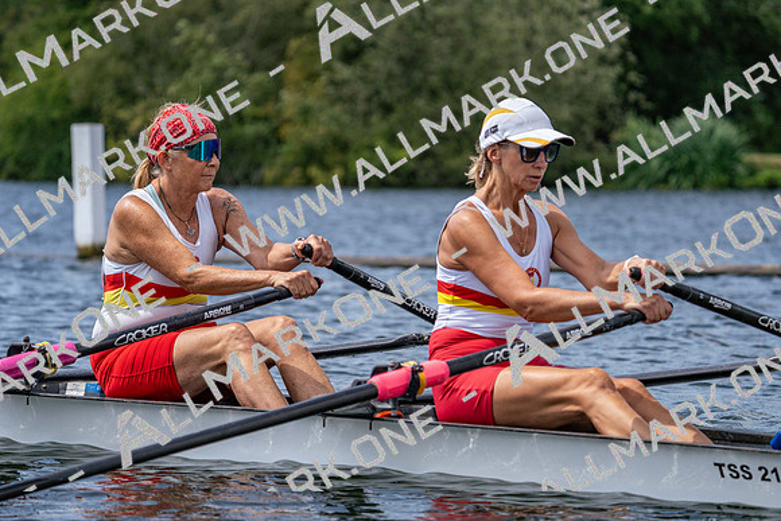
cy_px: 260
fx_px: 4340
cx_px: 390
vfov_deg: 6.9
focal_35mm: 200
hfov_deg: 10.3
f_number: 5.6
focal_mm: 200
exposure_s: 1/2000
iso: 320
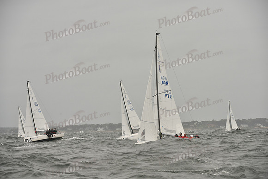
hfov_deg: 10.3
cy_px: 90
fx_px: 1489
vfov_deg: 6.9
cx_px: 134
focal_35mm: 200
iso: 400
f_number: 7.1
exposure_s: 1/1250
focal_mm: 200
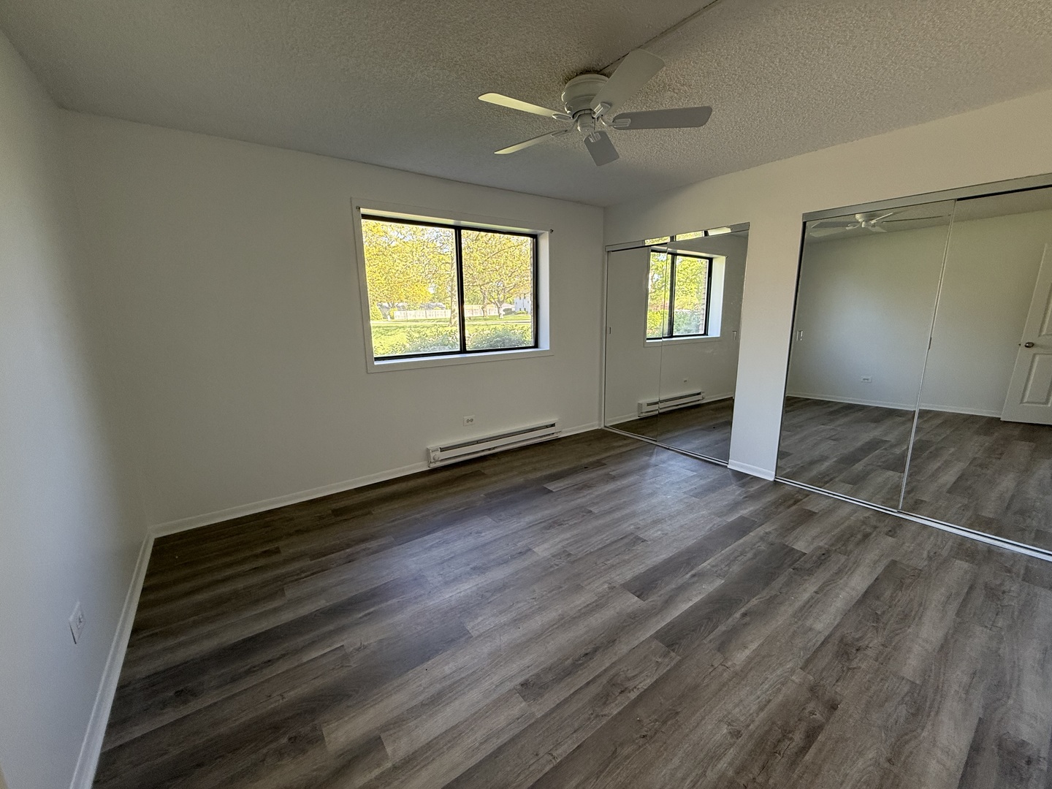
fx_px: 425
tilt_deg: -10.8
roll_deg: +0.5
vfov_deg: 85.7
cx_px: 526
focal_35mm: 14
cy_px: 394
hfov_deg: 102.1
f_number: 2.2
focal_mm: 2.22
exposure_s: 1/99
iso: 125
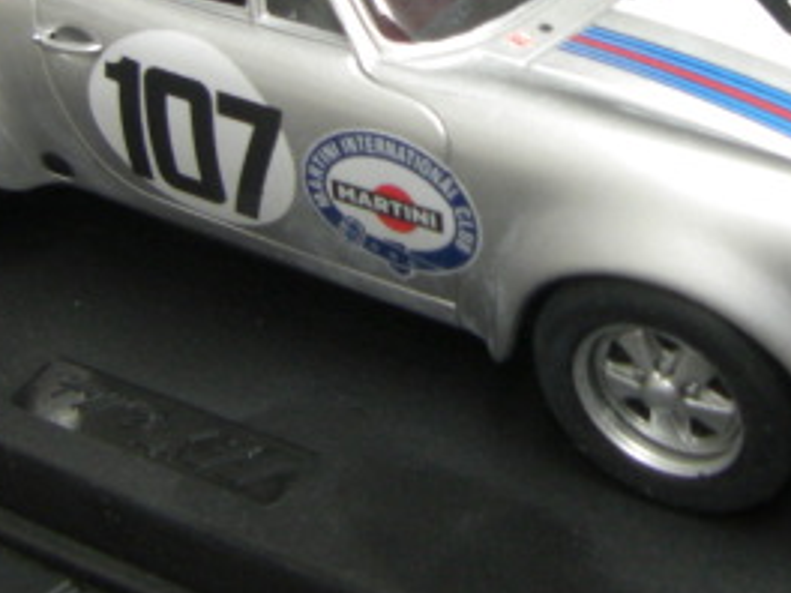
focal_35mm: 92
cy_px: 75
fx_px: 2102
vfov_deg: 15.9
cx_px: 482
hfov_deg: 21.3
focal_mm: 6.3
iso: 200
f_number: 3.4
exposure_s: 1/20
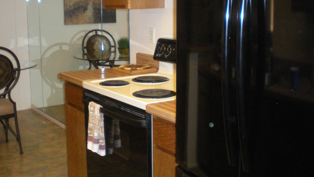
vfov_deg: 23.0
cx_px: 159
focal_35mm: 52
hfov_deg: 39.9
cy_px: 58
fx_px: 433
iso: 364
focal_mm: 6.3
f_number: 3.1
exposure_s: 1/60
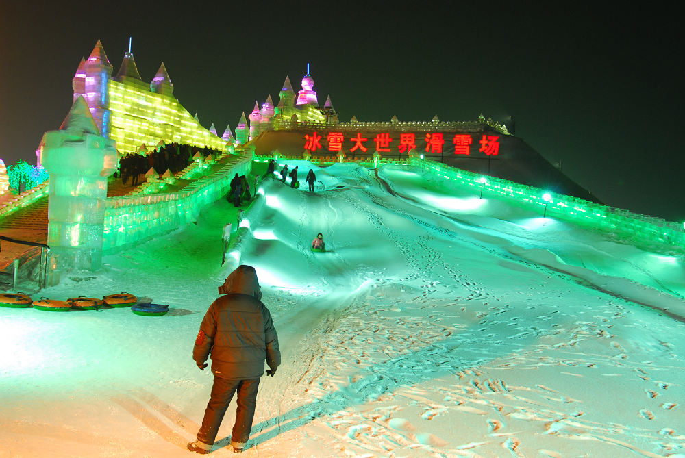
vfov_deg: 35.6
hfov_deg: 51.2
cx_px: 342
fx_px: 714
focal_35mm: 38
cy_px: 229
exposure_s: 1/8
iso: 400
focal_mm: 25
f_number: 5
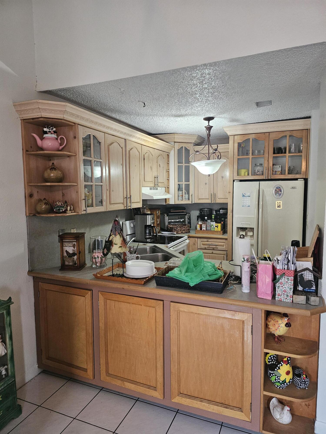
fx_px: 289
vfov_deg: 73.9
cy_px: 217
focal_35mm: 23
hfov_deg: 58.9
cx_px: 163
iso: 800
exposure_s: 1/120
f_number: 1.7
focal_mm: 6.3
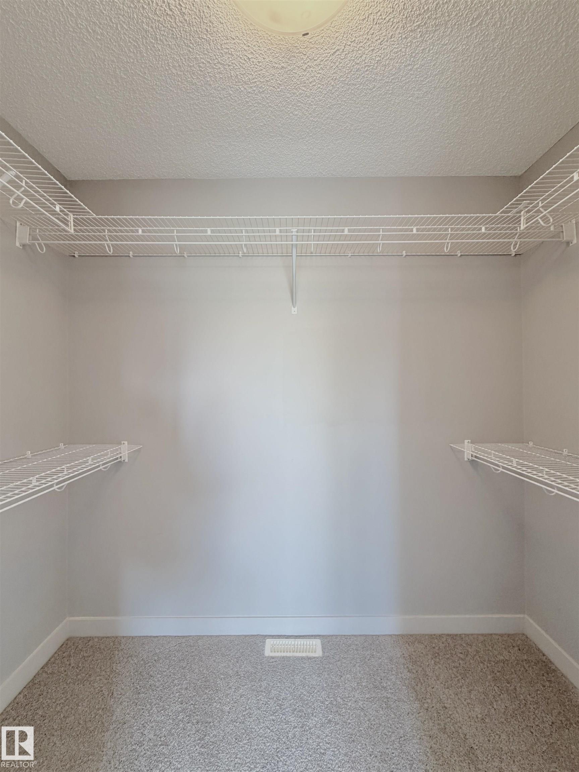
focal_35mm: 14
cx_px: 290
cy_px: 386
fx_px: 312
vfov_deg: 102.1
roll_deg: -0.5
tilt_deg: -0.1
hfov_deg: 85.7
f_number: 2.2
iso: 250
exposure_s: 1/60
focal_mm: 2.22
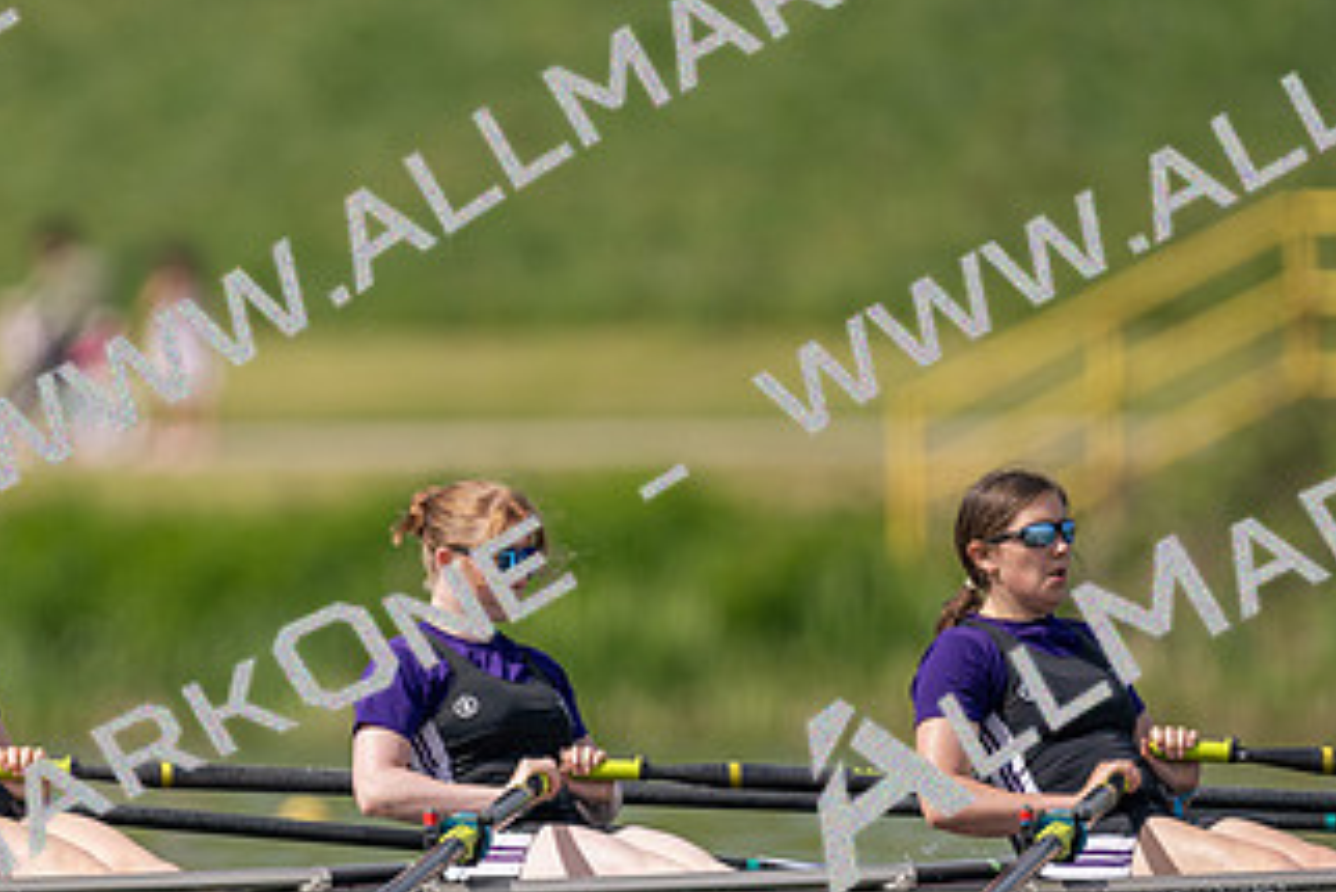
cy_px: 504
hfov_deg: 1.9
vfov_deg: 1.3
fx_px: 40170
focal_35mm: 1082
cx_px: 452
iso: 250
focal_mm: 600
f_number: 4
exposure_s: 1/2500
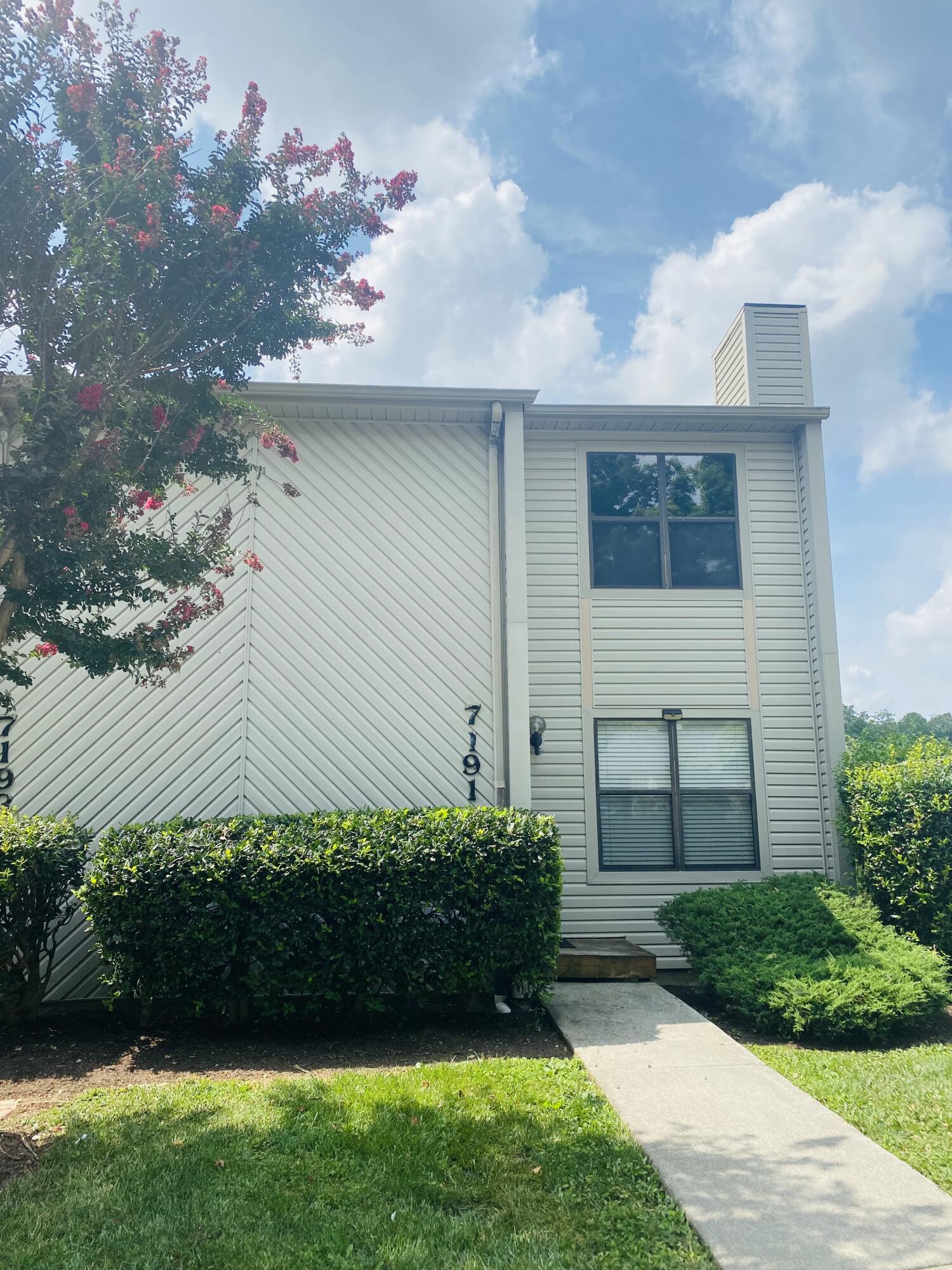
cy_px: 635
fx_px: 953
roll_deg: +0.4
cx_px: 476
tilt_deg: +11.6
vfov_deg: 67.3
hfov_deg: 53.1
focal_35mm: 26
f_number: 1.8
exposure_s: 1/3205
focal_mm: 4.25
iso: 32
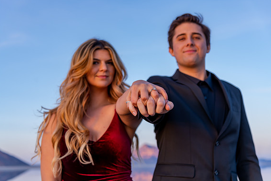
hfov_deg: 37.5
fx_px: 399
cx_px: 135
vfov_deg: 25.5
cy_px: 91
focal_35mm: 53
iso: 200
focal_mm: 52
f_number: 4
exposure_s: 1/80
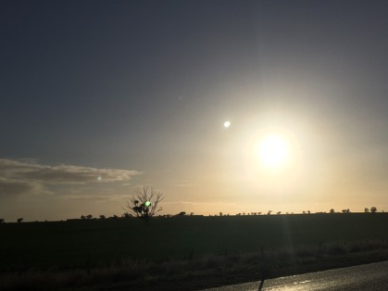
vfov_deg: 39.4
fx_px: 403
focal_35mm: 36
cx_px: 214
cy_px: 179
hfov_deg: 51.3
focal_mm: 4.15
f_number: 2.2
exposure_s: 1/20000
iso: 32
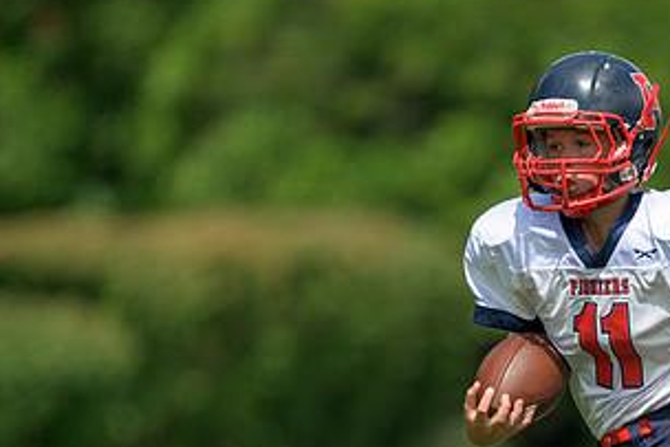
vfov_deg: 1.0
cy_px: 504
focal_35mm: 1396
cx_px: 650
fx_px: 25992
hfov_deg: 1.5
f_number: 4
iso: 250
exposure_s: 1/4000
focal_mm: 560
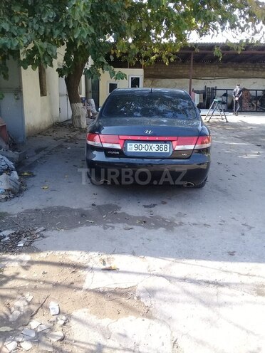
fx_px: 316
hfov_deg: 45.4
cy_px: 176
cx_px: 132
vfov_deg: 58.4
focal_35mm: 31
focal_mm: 3.3
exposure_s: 1/228
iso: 50
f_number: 2.2
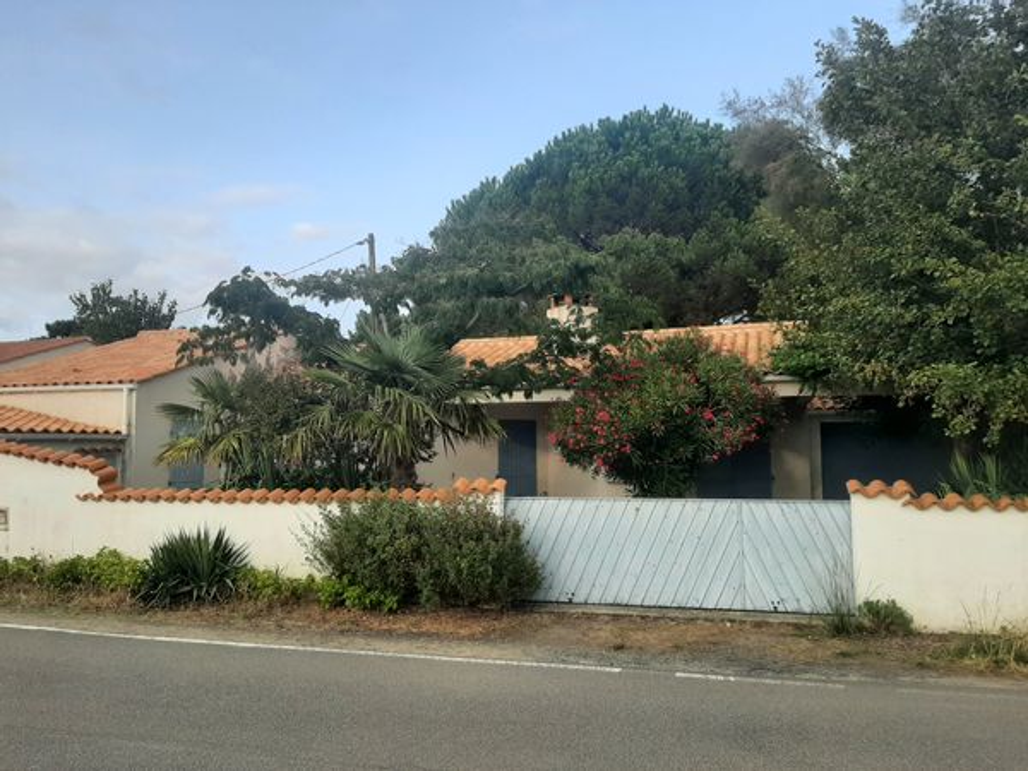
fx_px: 772
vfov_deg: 53.1
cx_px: 514
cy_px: 386
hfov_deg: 67.3
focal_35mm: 26
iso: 40
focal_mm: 3.93
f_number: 1.7
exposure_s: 1/1022
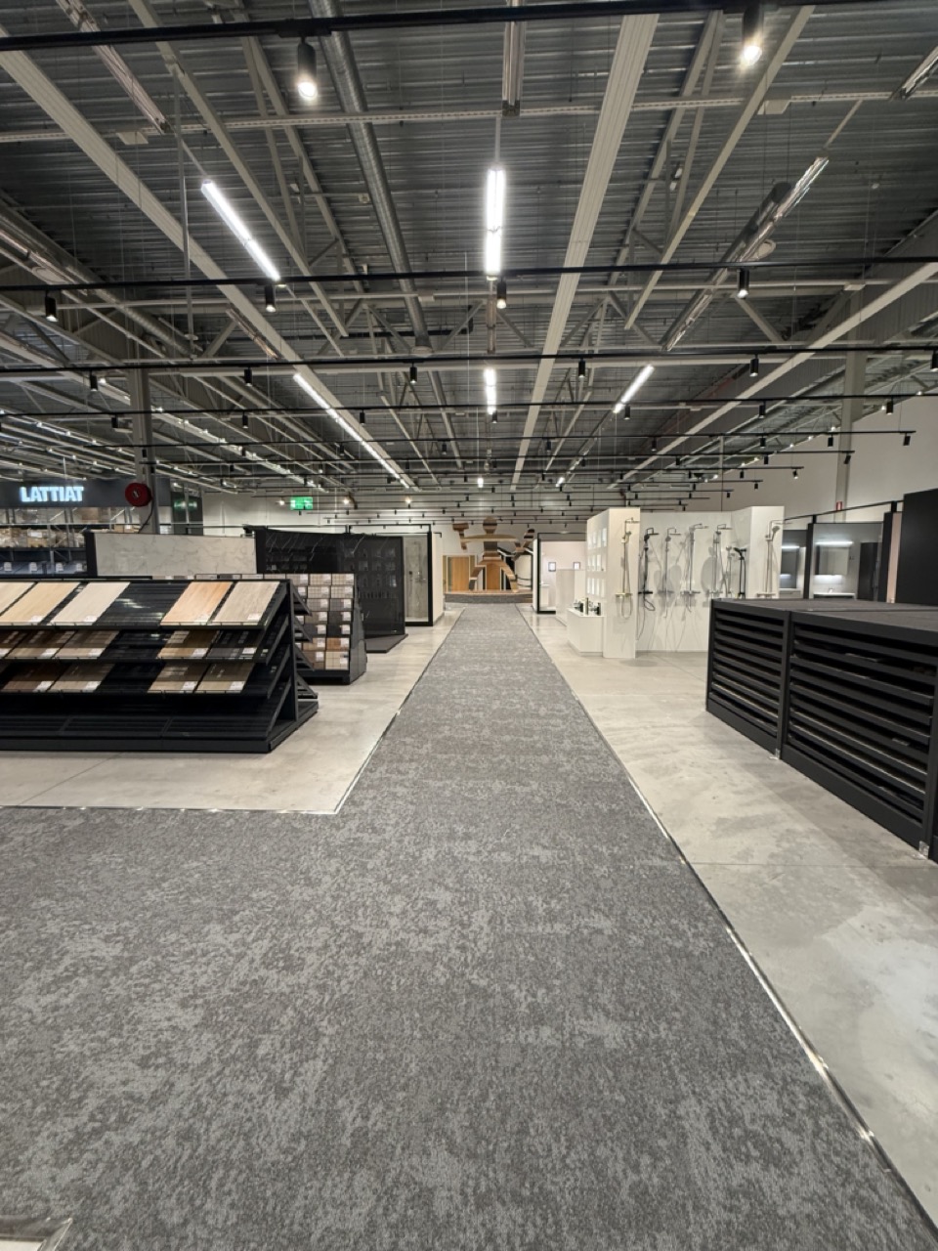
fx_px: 506
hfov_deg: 85.7
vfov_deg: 102.1
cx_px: 469
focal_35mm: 14
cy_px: 626
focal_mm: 2.22
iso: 250
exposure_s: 1/100
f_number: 2.2
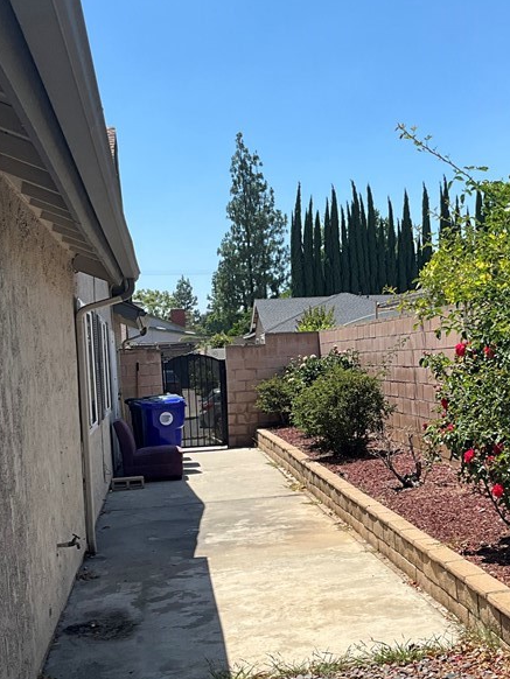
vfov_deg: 37.4
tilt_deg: -1.8
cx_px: 385
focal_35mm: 51
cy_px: 398
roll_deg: +2.9
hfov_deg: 28.2
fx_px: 1001
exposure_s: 1/1848
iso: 25
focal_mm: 3
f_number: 1.8
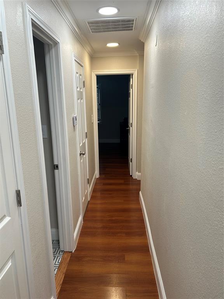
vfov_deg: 67.3
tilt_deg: -12.9
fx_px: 224
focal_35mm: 26
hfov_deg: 53.1
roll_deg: +1.0
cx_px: 112
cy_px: 150
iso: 50
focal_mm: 5.7
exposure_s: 1/111
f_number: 1.5
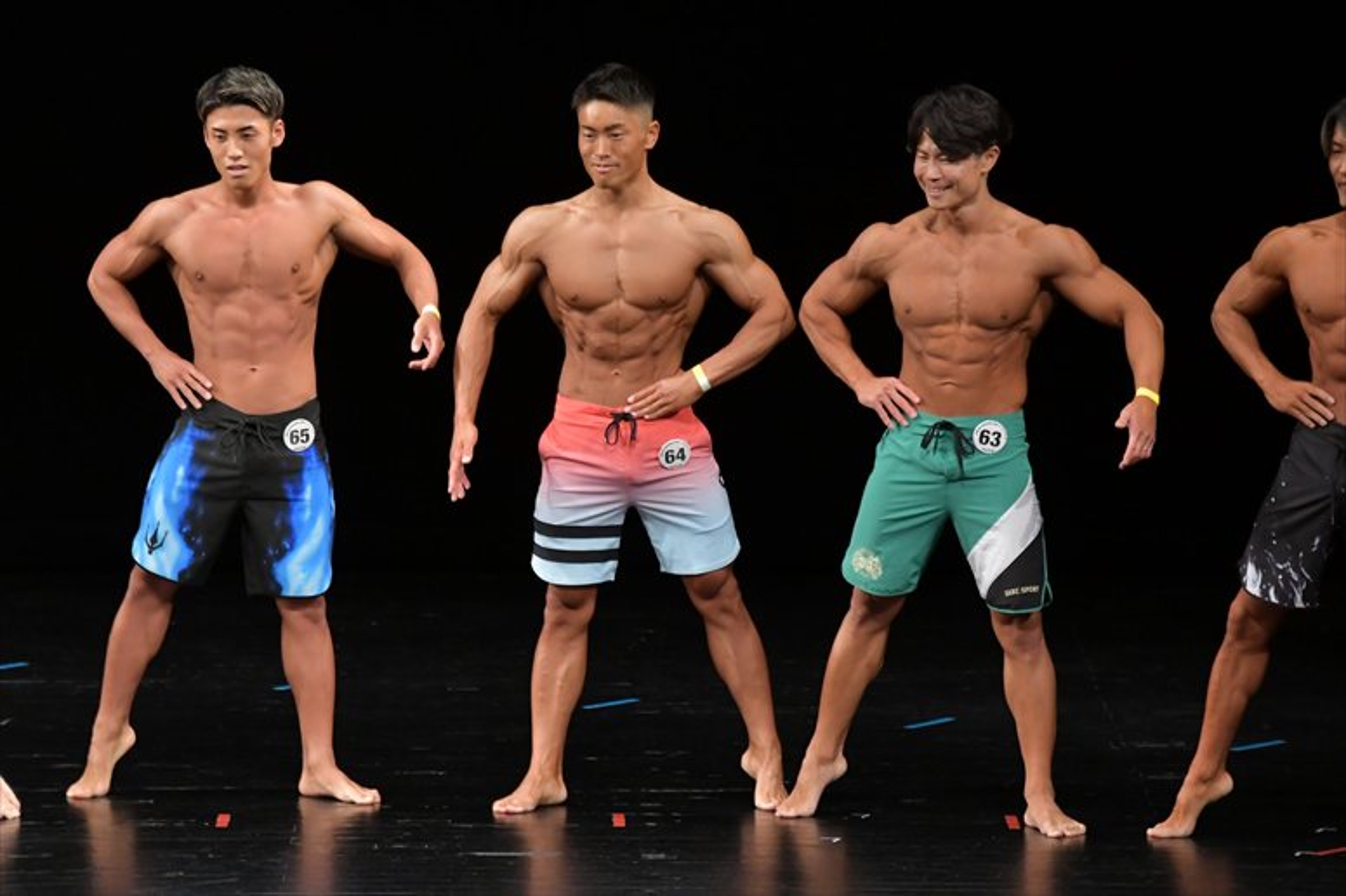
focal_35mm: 285
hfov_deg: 7.2
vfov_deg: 4.8
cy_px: 448
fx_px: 10651
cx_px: 673
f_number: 5.6
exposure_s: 1/400
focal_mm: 190
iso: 3200
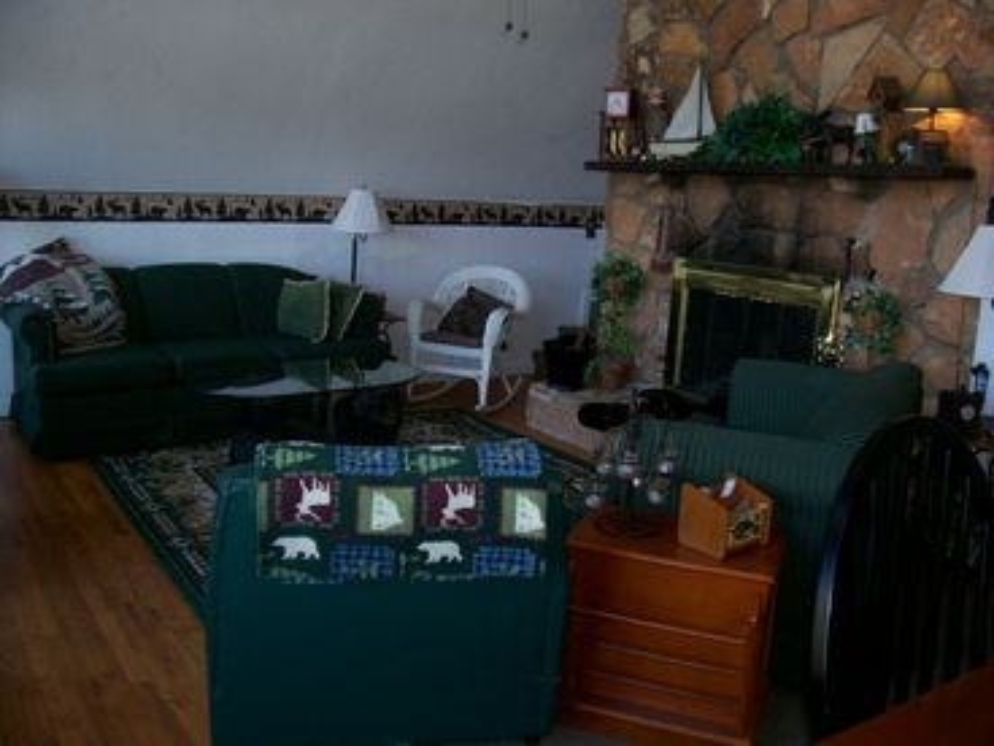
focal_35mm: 34
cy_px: 373
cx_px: 497
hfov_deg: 54.0
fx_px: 976
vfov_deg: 41.8
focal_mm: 5.6
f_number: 2.7
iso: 140
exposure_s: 1/112
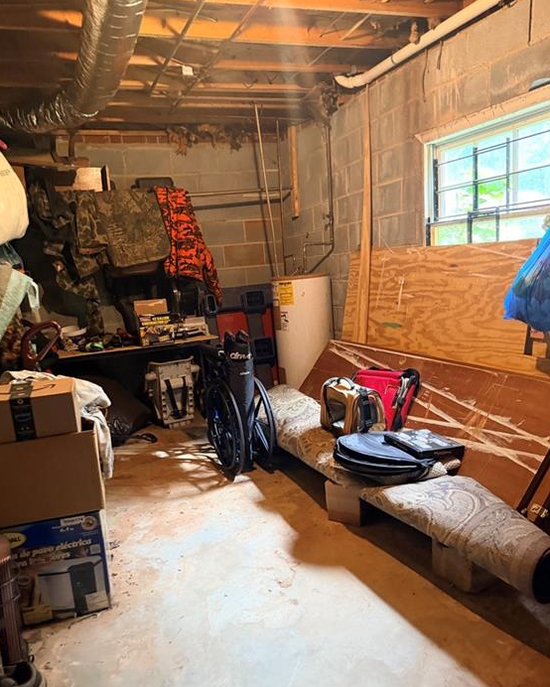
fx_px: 529
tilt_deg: -12.5
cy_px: 358
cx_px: 273
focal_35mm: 26
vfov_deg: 66.0
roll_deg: +3.8
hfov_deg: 55.0
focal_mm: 6.76
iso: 800
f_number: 1.78
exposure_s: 1/60
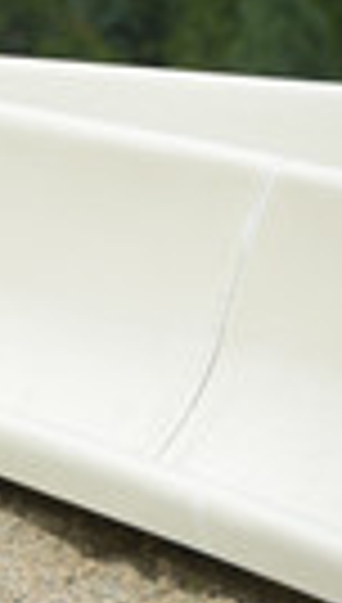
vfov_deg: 3.5
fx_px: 9741
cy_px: 227
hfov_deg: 2.0
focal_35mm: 608
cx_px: -544
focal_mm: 195
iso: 450
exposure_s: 1/1250
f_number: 6.3
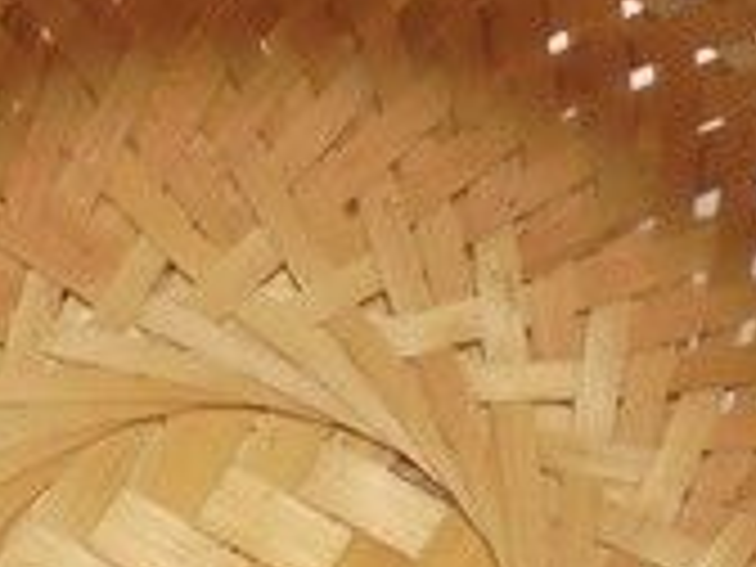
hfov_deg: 9.3
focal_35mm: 203
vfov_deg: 7.1
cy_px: 1033
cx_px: -576
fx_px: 4433
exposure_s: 1/40
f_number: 4.2
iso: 100
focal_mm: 6.9
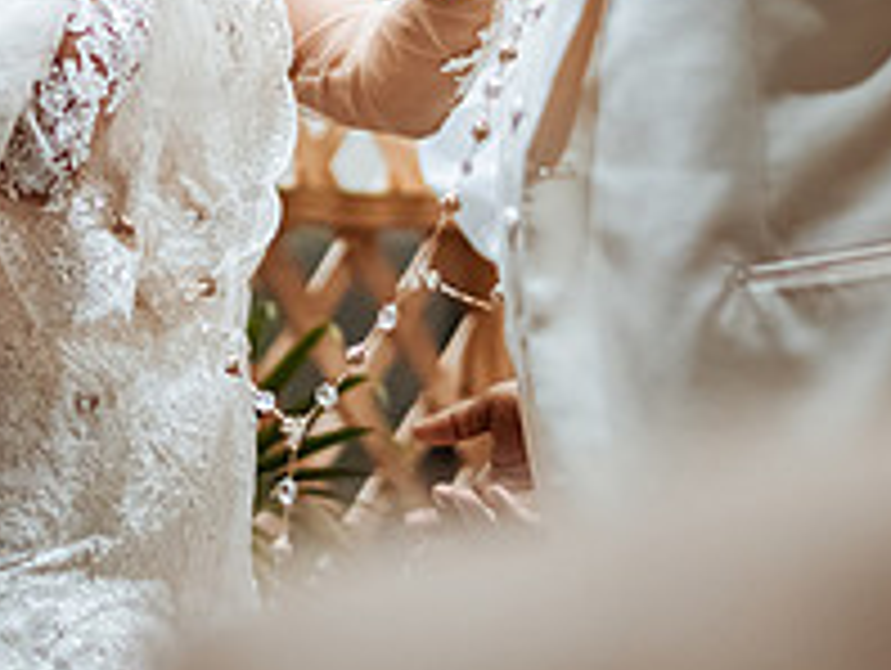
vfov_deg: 7.9
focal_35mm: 186
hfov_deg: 10.6
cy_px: -218
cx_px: 151
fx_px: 4793
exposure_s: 1/800
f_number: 1.4
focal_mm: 58
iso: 800
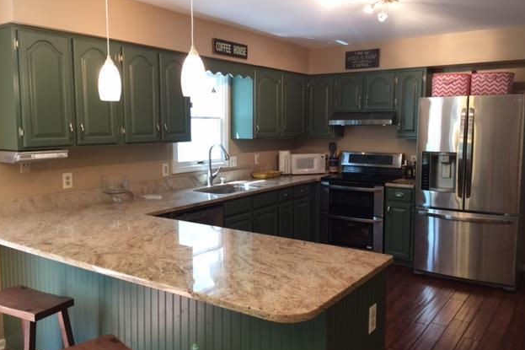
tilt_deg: -5.8
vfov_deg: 42.3
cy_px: 173
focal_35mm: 31
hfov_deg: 60.3
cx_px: 267
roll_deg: +0.0
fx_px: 452
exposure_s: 1/15
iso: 32
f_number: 2.2
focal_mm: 4.15
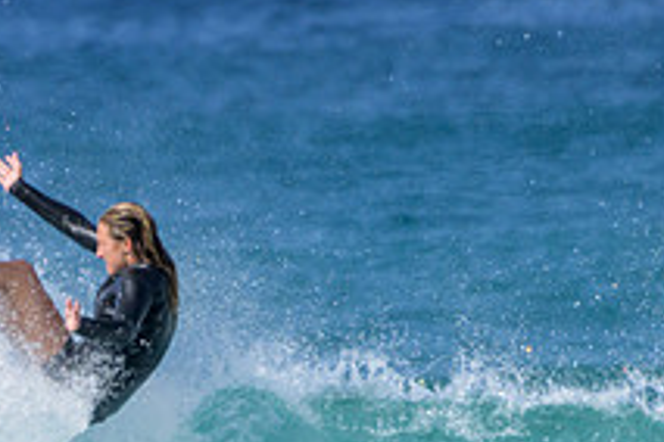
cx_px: -19
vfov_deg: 0.7
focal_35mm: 2045
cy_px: 484
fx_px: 37716
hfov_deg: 1.0
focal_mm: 750
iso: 720
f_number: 11
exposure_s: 1/2000
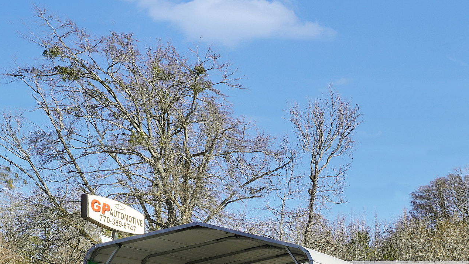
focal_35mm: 40
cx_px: 516
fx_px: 496
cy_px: 334
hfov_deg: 40.7
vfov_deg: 25.9
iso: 100
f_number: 9
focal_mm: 10.5
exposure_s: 1/125
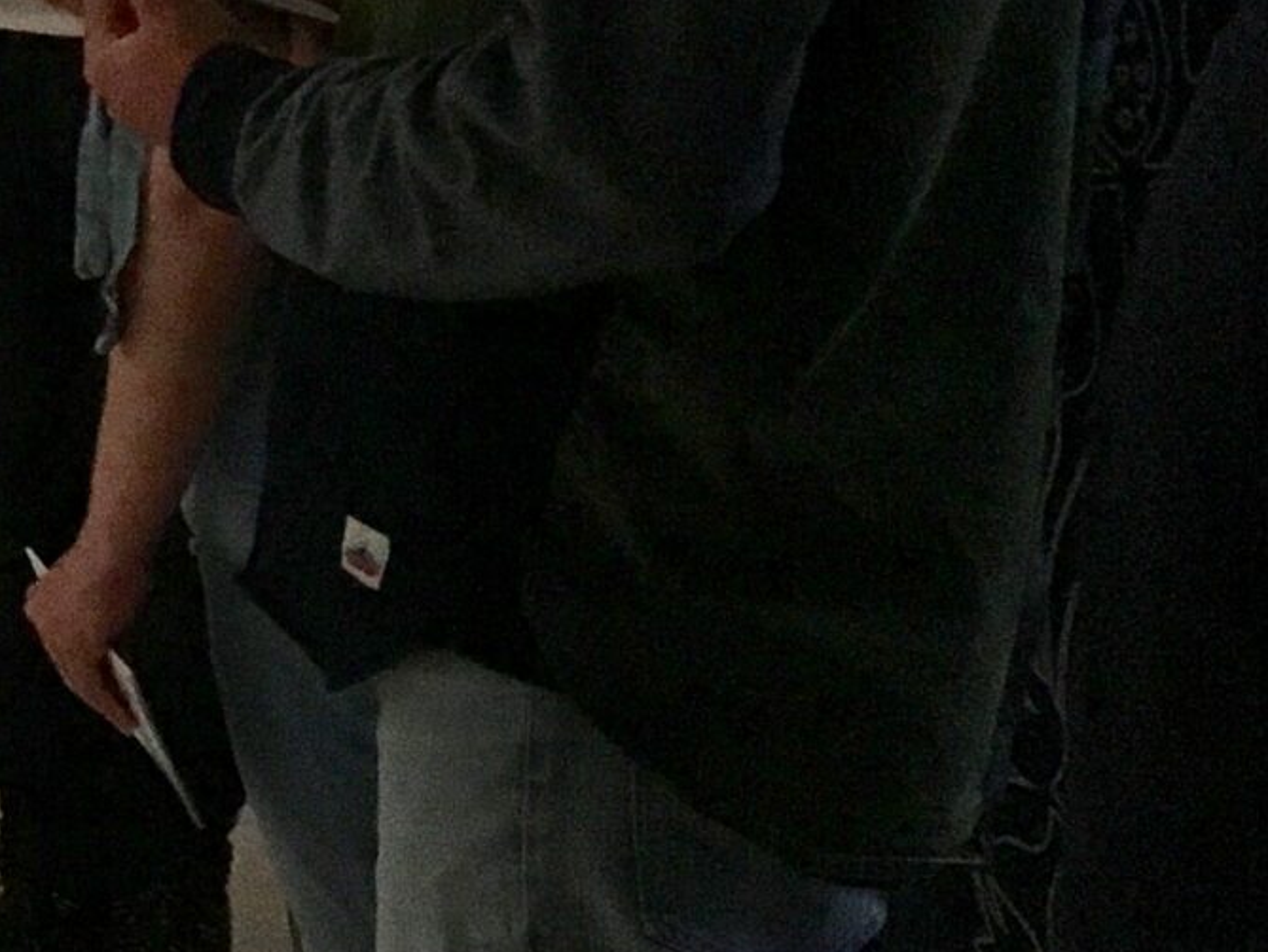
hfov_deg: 15.2
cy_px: -4
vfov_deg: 13.2
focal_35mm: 111
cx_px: -1033
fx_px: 4067
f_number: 2.2
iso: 250
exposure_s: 1/33
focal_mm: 4.15
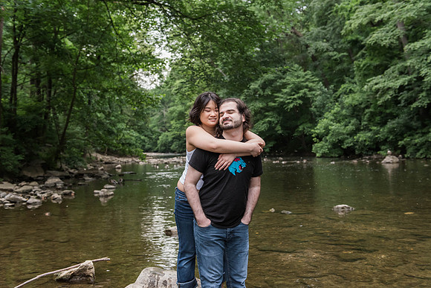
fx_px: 472
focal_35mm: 39
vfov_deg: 33.9
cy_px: 140
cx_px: 216
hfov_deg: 49.1
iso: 1250
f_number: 4
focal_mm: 38
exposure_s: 1/200
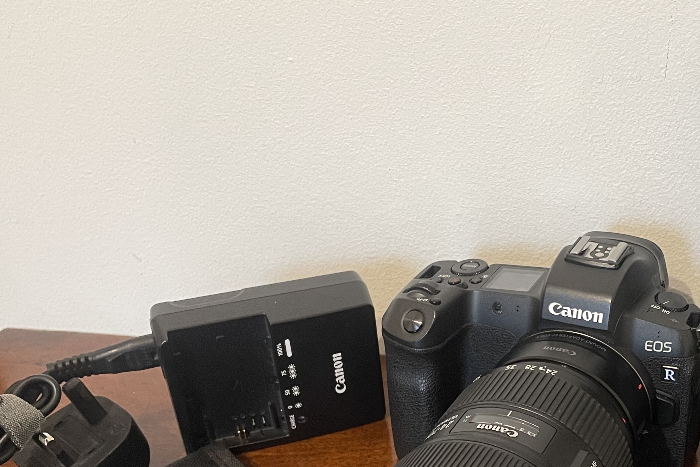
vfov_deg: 25.2
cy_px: 423
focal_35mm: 52
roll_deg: -0.8
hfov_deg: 36.6
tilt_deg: -33.9
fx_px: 1011
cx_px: 580
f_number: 1.6
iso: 250
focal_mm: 4.2
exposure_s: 1/50
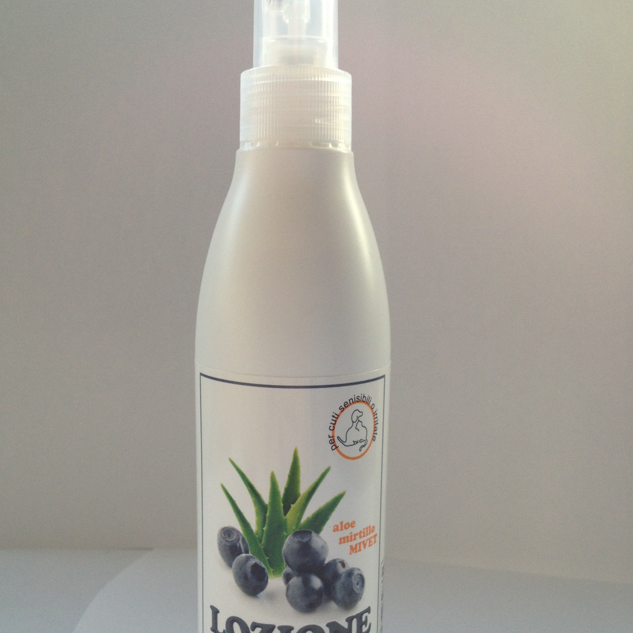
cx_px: 312
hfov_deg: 40.0
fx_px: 869
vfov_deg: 39.8
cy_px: 384
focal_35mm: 42
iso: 64
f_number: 2.4
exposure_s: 1/60
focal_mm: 4.28
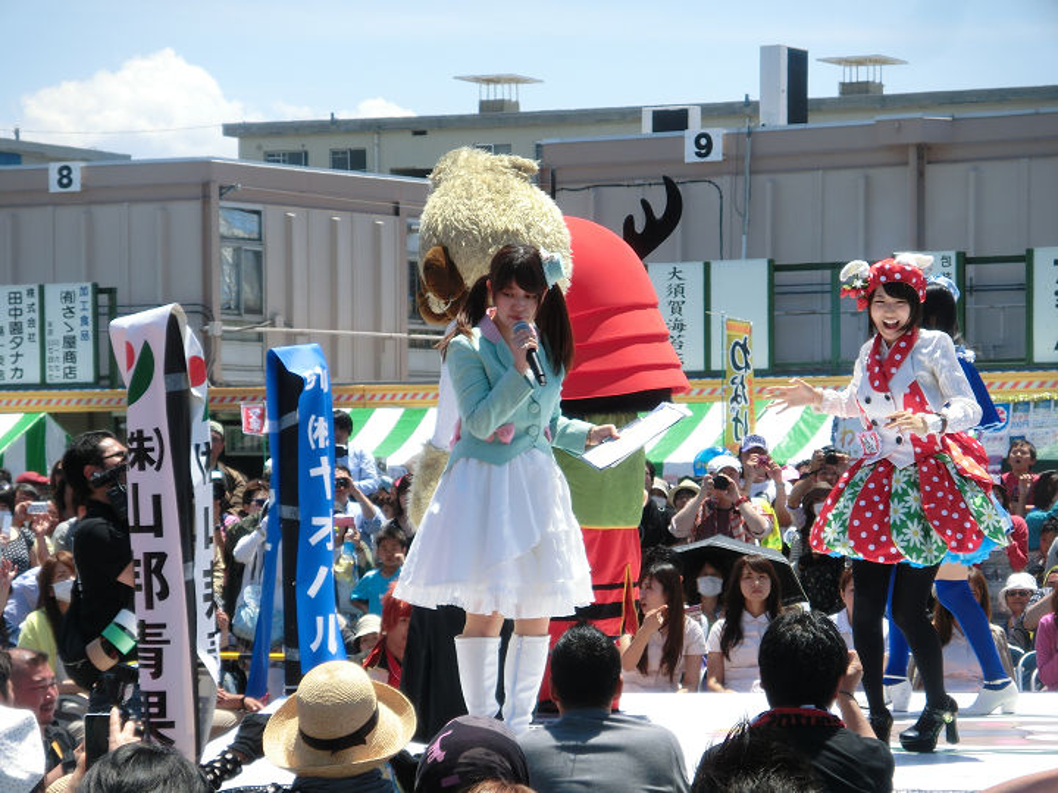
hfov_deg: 14.6
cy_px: 396
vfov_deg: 11.0
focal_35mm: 135
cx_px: 529
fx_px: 4126
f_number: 4.8
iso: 100
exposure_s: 1/500
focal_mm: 23.8
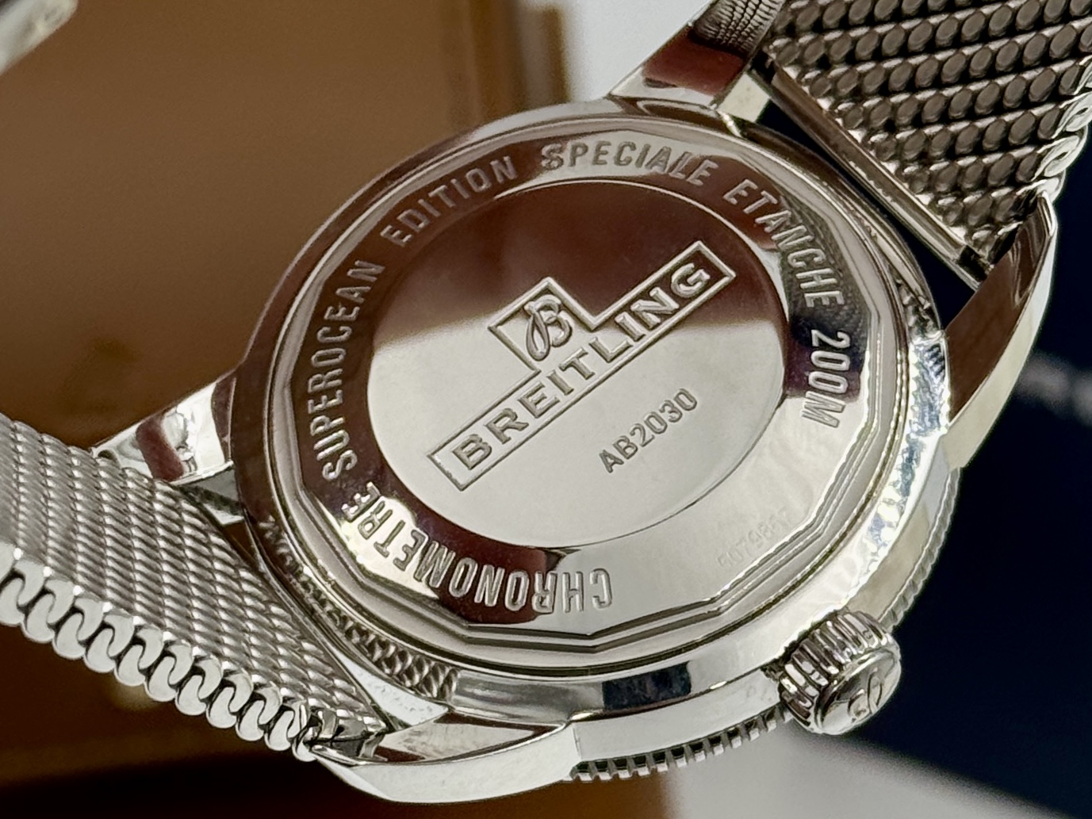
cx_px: 546
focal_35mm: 48
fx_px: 1514
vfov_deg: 30.3
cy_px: 410
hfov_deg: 39.7
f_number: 1.78
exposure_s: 1/308
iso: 64
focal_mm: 6.76
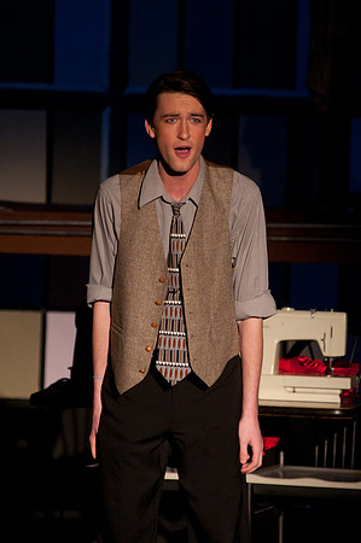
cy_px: 272
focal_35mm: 300
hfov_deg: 4.6
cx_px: 180
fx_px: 4523
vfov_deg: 6.9
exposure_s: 1/80
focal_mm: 200
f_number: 4
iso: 1600
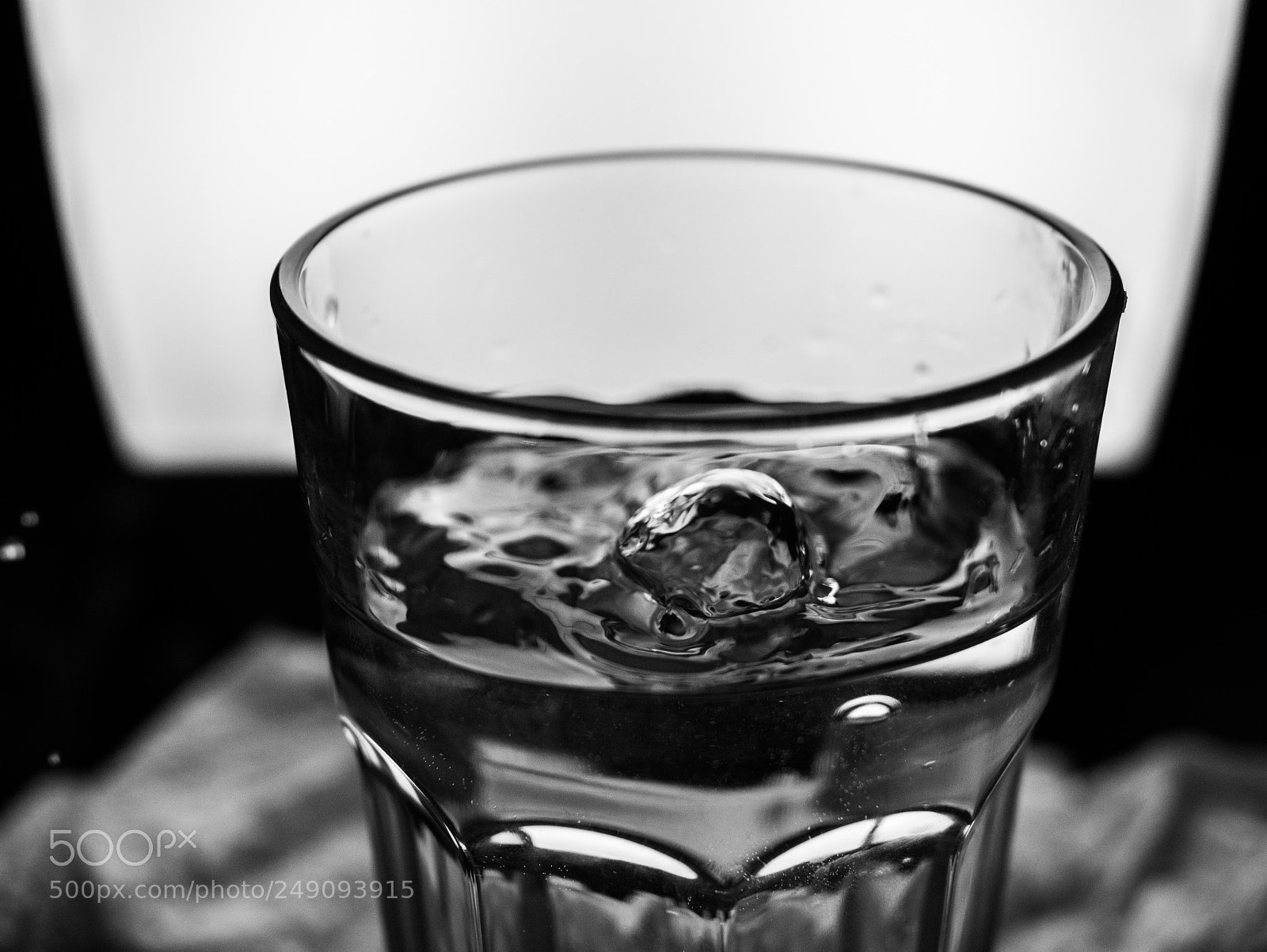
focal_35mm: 50
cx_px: 634
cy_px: 476
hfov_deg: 38.2
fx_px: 1831
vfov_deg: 29.1
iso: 400
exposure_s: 1/2500
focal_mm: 25
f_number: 2.8
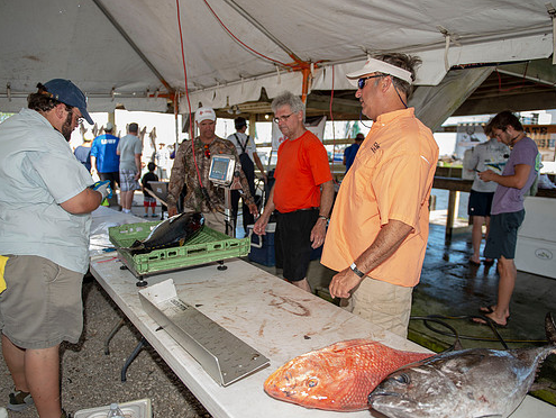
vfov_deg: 51.4
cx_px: 276
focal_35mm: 27
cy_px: 215
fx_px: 434
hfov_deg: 65.3
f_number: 2.8
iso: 50
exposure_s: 1/200
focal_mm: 24
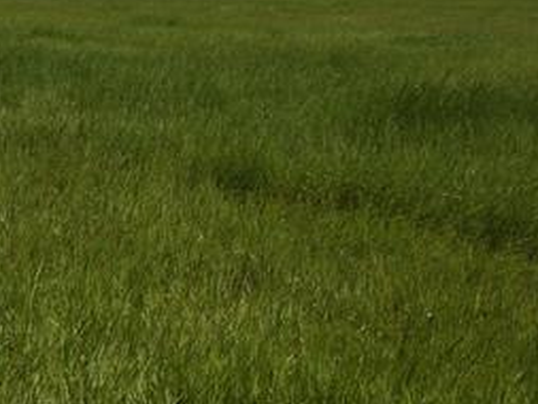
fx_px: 1291
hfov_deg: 22.2
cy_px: 70
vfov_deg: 17.6
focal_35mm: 83
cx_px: -60
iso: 64
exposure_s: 1/500
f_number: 6.7
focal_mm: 7.18
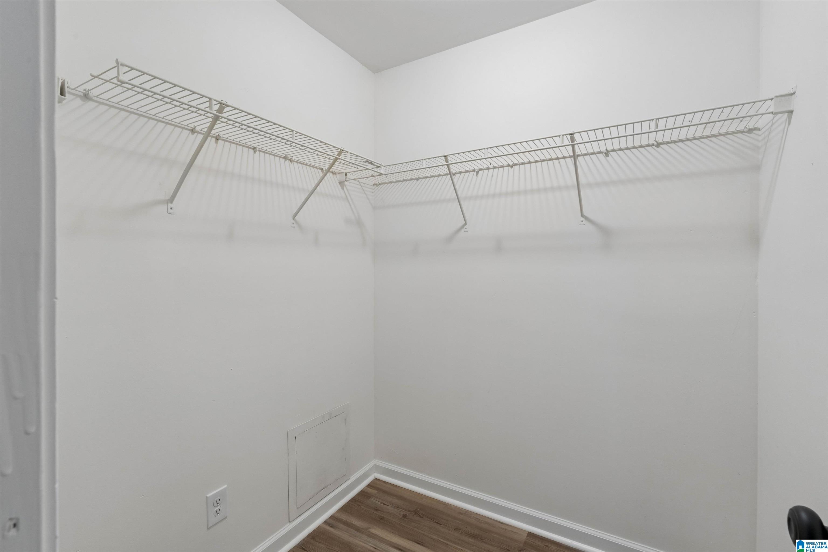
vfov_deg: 73.7
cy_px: 276
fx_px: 368
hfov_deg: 96.7
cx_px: 414
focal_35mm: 16
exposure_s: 1/2.5
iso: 400
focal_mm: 16
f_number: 13
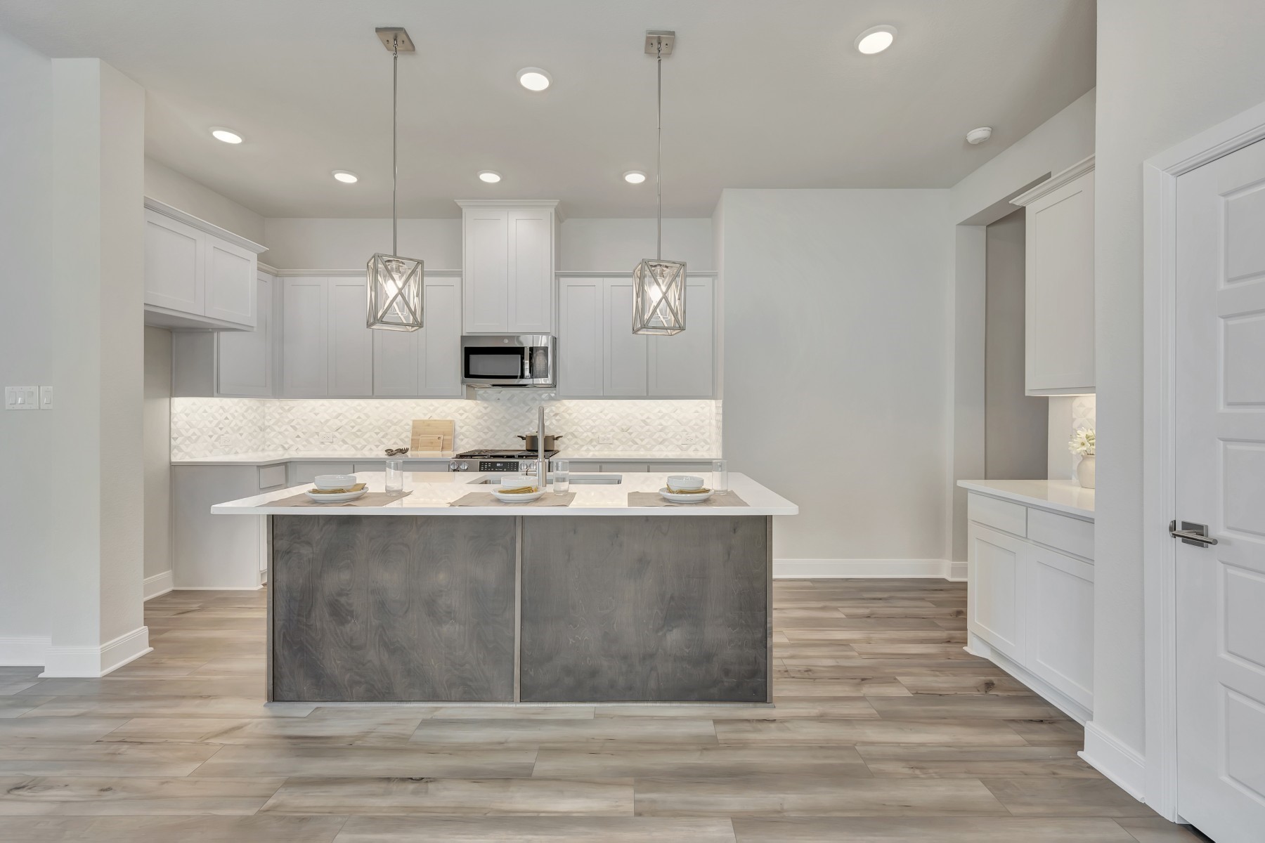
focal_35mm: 15
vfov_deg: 77.3
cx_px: 632
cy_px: 422
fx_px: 527
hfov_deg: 100.4
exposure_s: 1/2
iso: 100
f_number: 9
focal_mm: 15
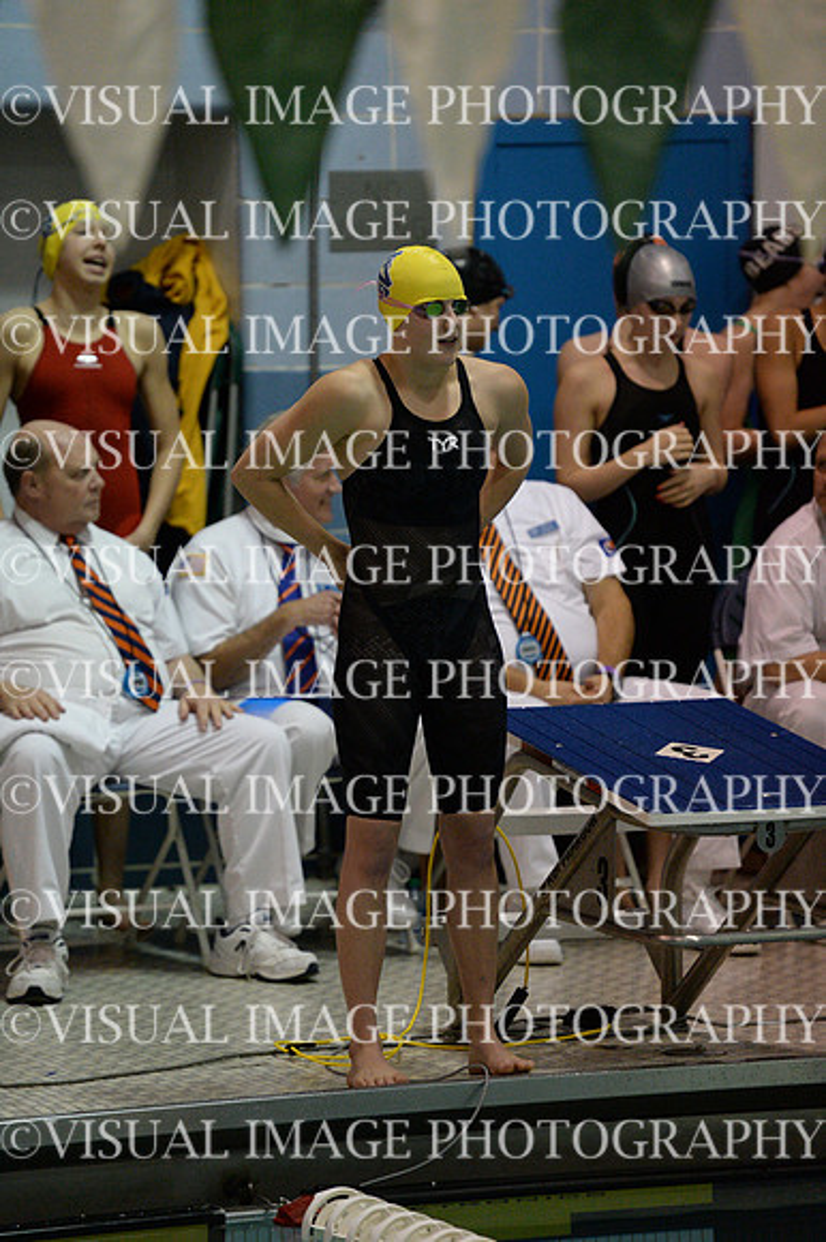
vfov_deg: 10.3
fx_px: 6891
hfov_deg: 6.9
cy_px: 621
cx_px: 413
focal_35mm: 200
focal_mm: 200
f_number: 2.8
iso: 6400
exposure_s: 1/800
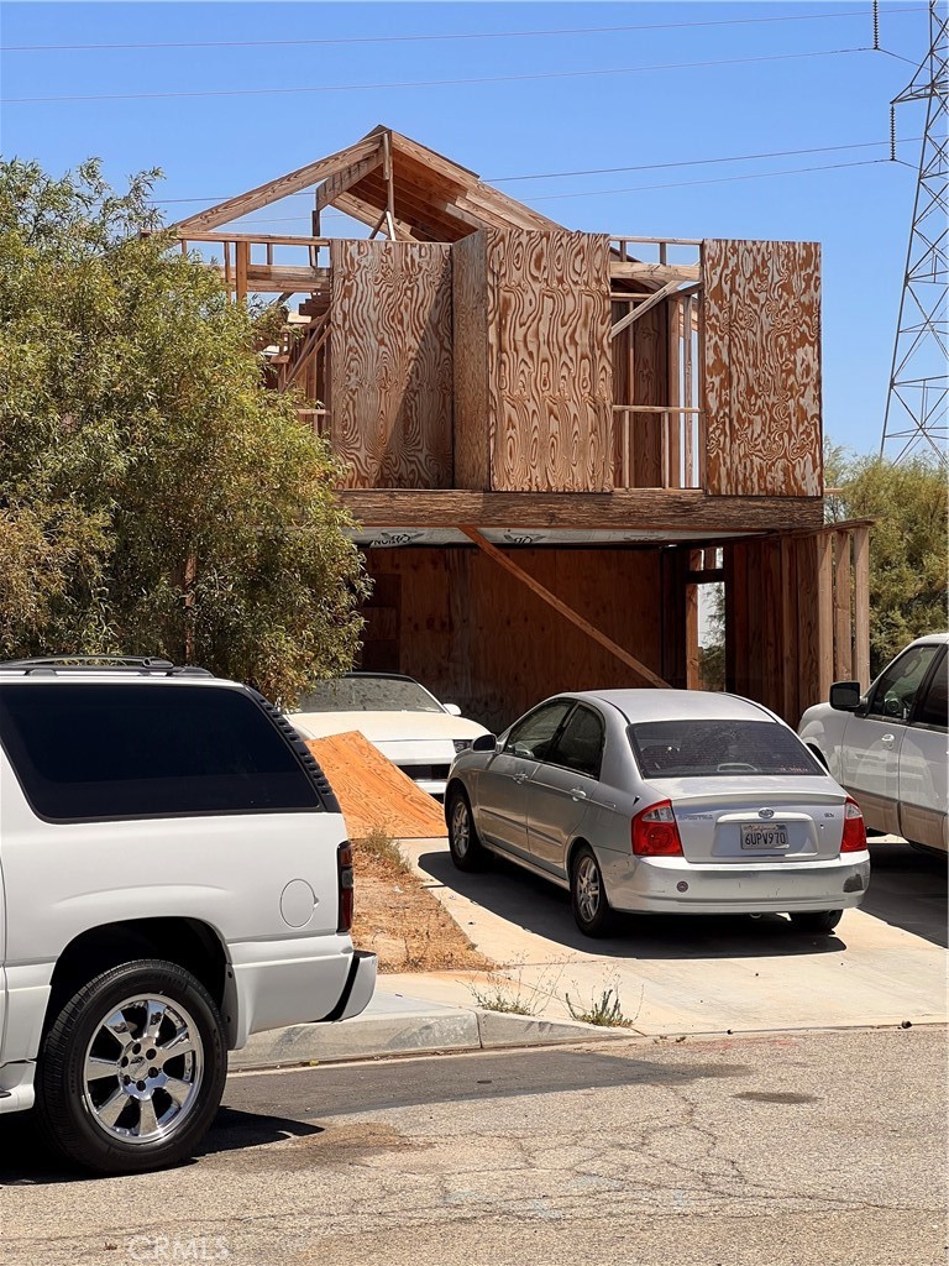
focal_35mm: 77
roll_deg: +0.0
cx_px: 474
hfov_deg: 19.1
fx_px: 2815
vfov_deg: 25.3
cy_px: 633
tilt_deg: -0.9
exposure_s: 1/821
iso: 32
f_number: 2.8
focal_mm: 9
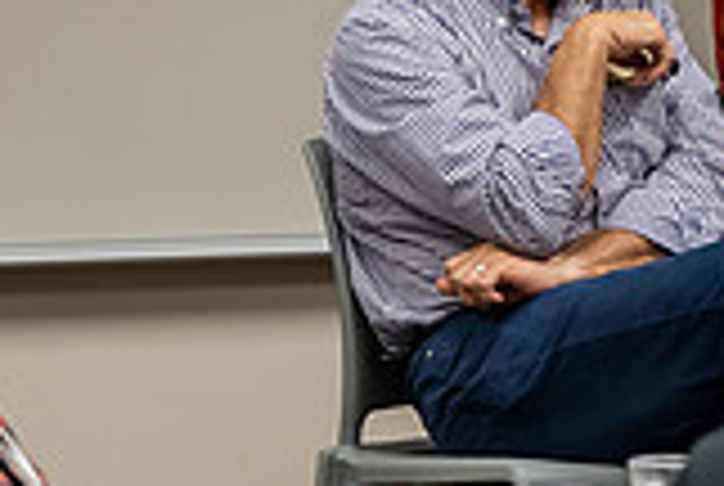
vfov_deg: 2.8
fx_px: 9772
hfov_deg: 4.2
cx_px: 1151
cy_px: 308
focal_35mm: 485
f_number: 3.2
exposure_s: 1/200
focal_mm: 135
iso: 2000
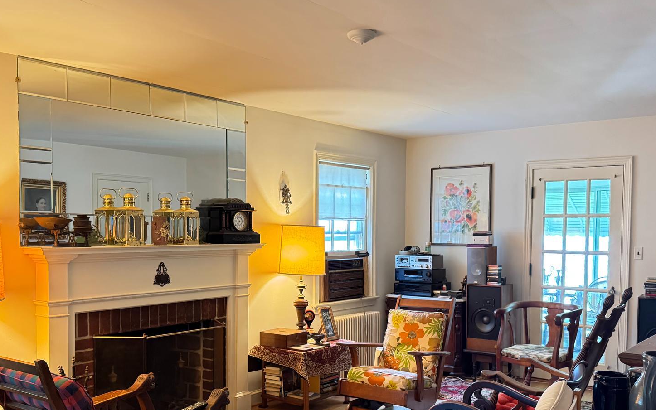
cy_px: 256
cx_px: 321
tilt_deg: -3.4
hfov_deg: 54.0
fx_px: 644
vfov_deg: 35.2
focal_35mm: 36
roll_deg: -0.4
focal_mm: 6.76
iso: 800
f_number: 1.78
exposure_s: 1/40
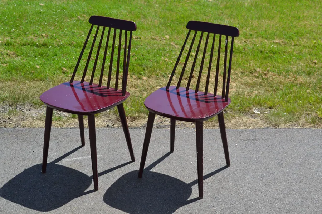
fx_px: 470
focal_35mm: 52
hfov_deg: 37.9
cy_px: 107
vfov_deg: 25.8
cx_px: 161
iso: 100
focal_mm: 35
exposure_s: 1/200
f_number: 7.1
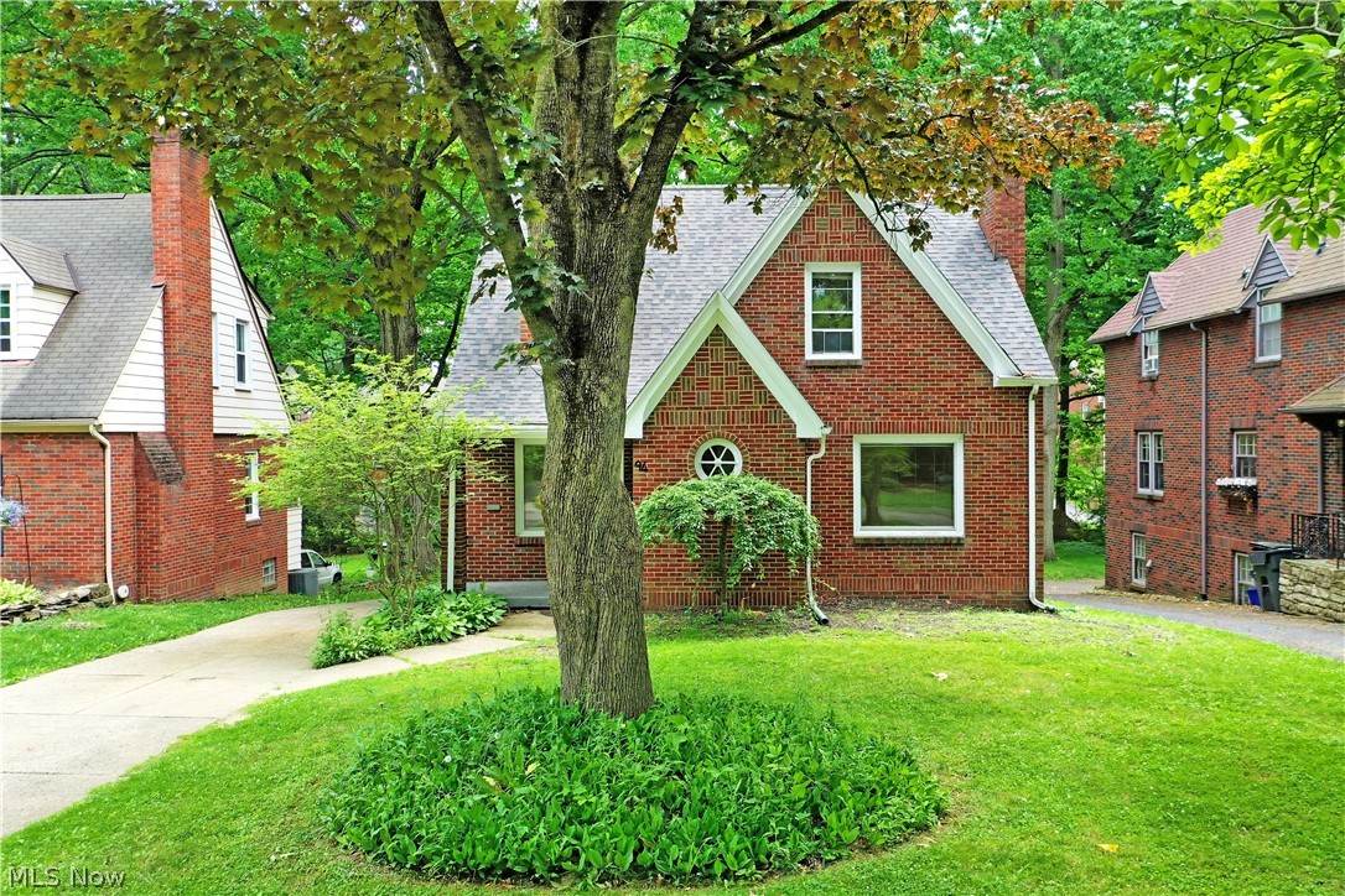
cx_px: 672
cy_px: 448
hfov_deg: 65.5
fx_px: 1046
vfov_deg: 46.4
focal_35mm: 28
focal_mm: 10.26
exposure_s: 1/120
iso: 100
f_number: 4
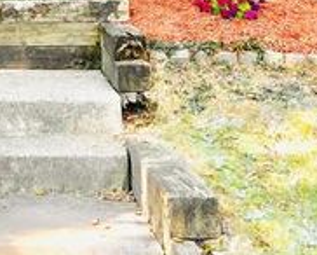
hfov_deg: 19.8
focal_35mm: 93
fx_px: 873
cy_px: -235
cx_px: -16
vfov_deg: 14.2
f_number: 1.6
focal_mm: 5.1
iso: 50
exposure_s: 1/676
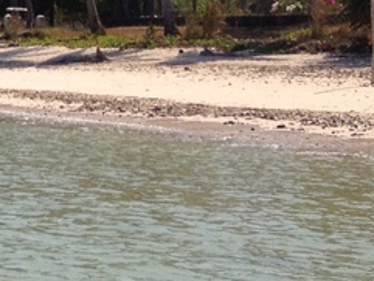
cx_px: -521
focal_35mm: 174
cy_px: -33
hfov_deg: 10.0
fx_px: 1881
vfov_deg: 8.5
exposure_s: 1/2907
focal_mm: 4.28
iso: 50
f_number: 2.4
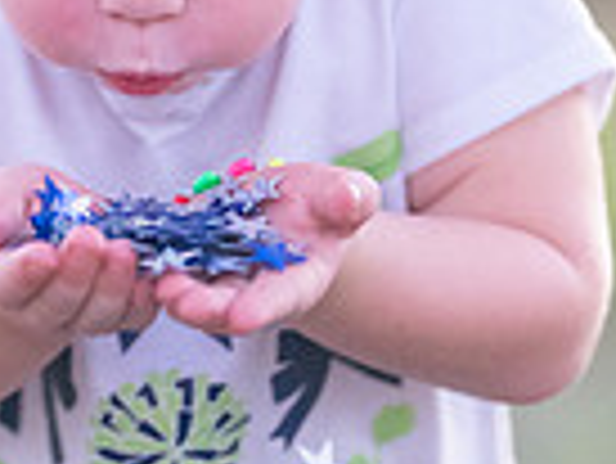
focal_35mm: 244
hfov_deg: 8.1
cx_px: 53
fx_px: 4346
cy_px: 15
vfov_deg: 6.1
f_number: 1.2
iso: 2000
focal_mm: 50
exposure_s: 1/800
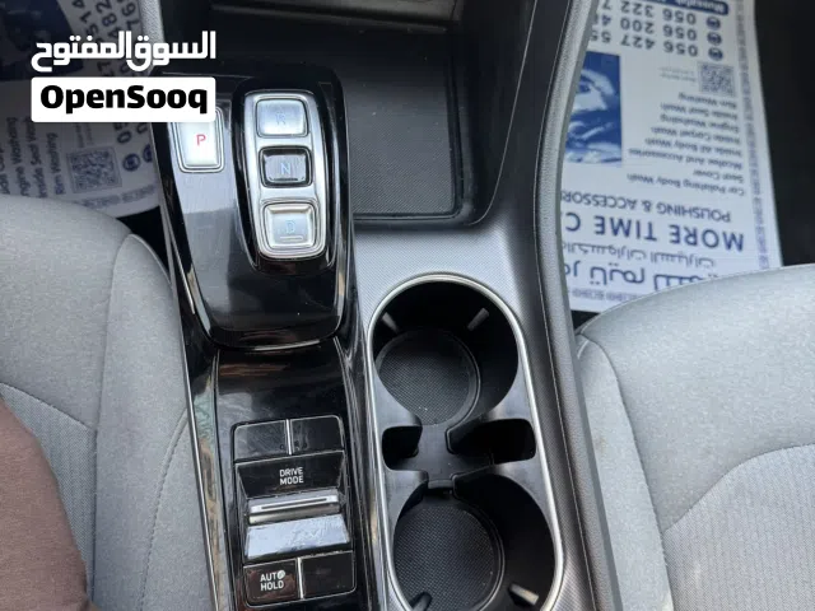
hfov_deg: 71.6
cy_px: 306
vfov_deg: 56.8
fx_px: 565
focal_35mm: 24
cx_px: 408
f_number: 1.78
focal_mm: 6.76
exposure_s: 1/99
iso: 200
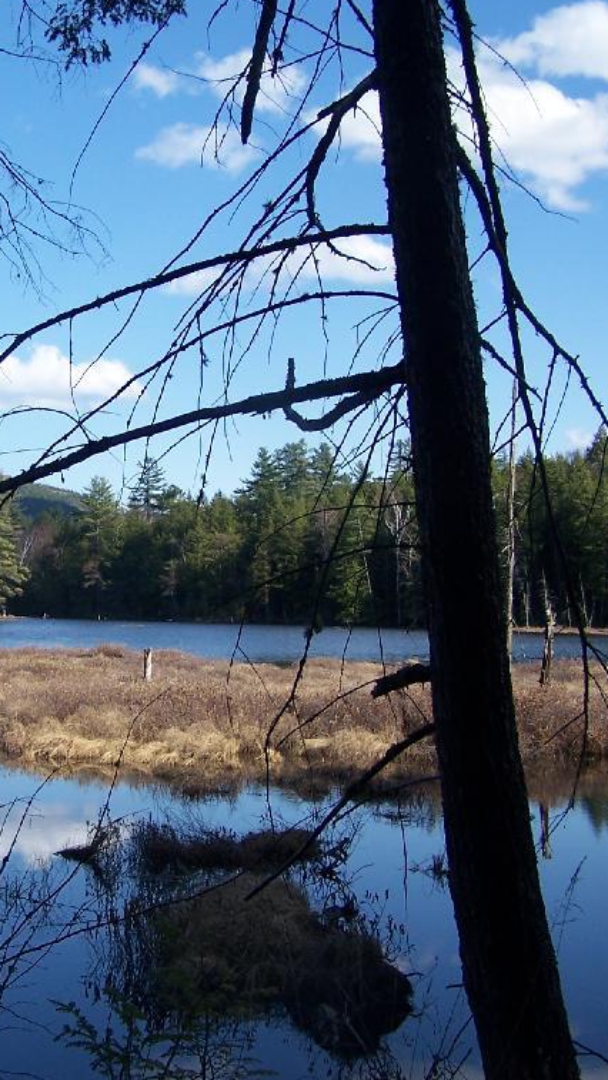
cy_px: 534
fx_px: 1604
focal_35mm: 56
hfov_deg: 21.1
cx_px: 78
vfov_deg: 37.2
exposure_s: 1/1000
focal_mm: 6.3
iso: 80
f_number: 2.8
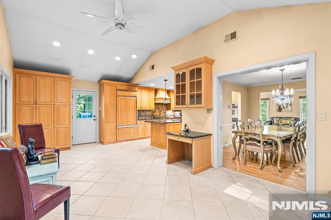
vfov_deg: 73.7
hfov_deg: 96.8
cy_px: 110
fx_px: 147
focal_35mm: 16
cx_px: 166
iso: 160
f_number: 8
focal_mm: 16
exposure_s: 1.3
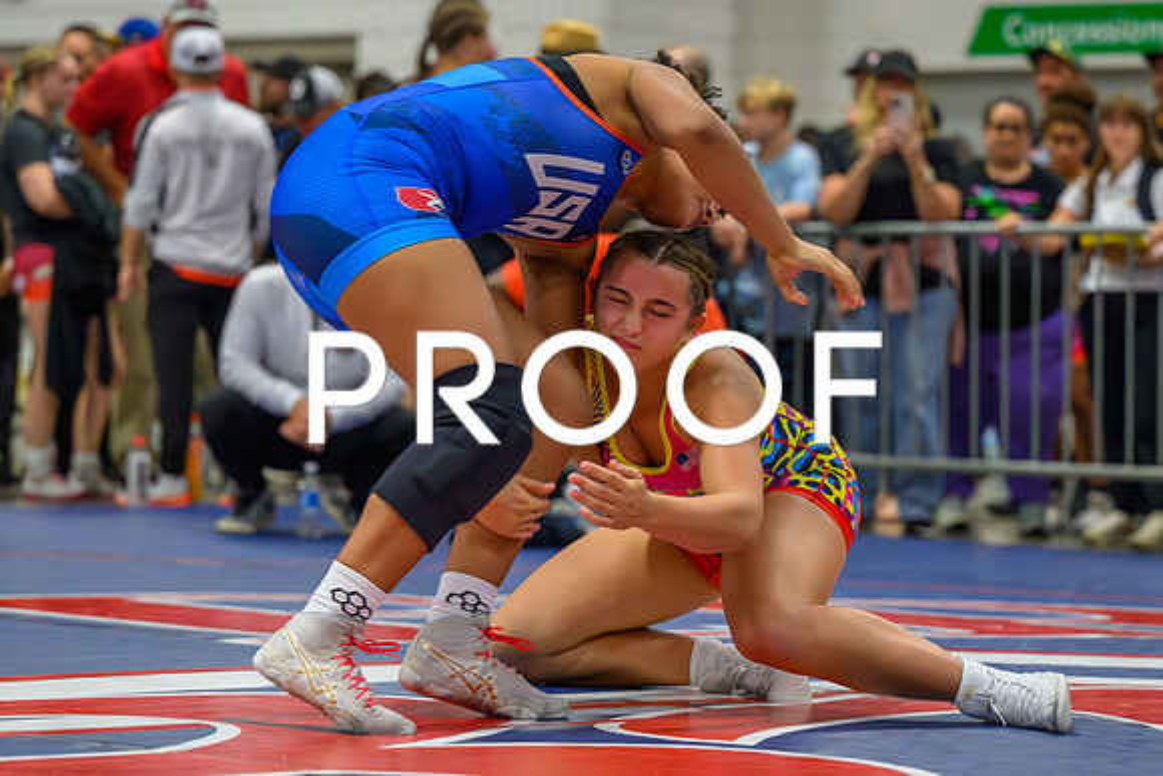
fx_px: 4569
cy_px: 406
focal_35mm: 141
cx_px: 679
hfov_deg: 14.5
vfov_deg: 9.7
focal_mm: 98
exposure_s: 1/800
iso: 9000
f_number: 2.8
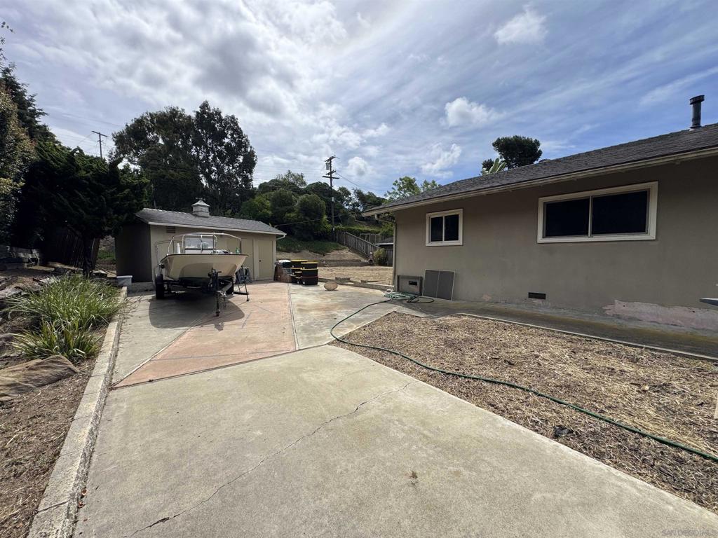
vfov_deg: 85.7
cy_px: 269
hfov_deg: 102.1
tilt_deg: -3.3
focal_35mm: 14
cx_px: 359
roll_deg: -0.3
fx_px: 290
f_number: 2.2
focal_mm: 2.22
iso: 40
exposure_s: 1/1976
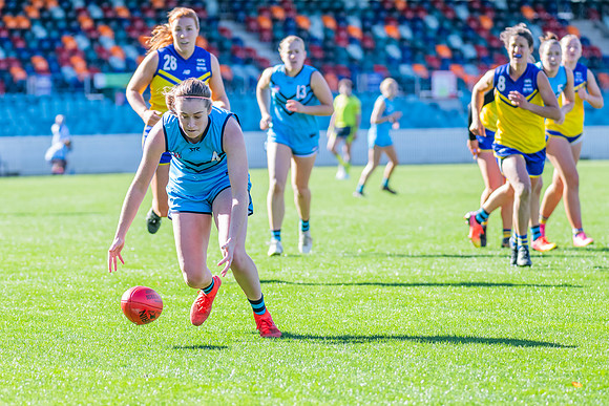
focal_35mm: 234
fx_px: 3959
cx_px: 214
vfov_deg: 5.9
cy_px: 279
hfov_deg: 8.8
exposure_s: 1/1250
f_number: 5
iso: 800
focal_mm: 170
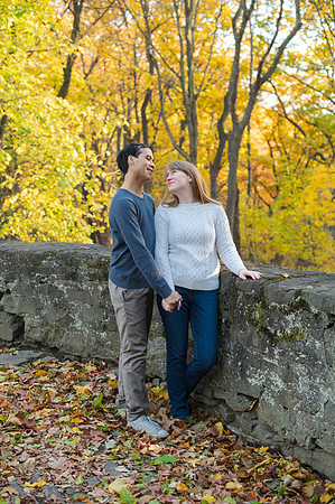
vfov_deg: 39.6
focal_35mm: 50
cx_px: 168
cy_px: 252
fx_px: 699
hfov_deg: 26.9
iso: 1000
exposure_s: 1/400
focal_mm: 50
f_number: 3.5
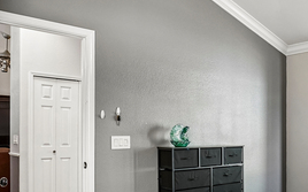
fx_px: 327
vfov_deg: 32.3
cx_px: 317
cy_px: 136
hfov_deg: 42.5
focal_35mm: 39
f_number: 8
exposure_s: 1/13
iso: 400
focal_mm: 16
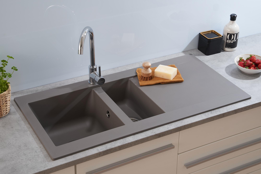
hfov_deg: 30.1
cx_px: 130
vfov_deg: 20.3
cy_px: 87
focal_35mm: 67
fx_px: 486
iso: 100
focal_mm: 67
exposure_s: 1/160
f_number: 10
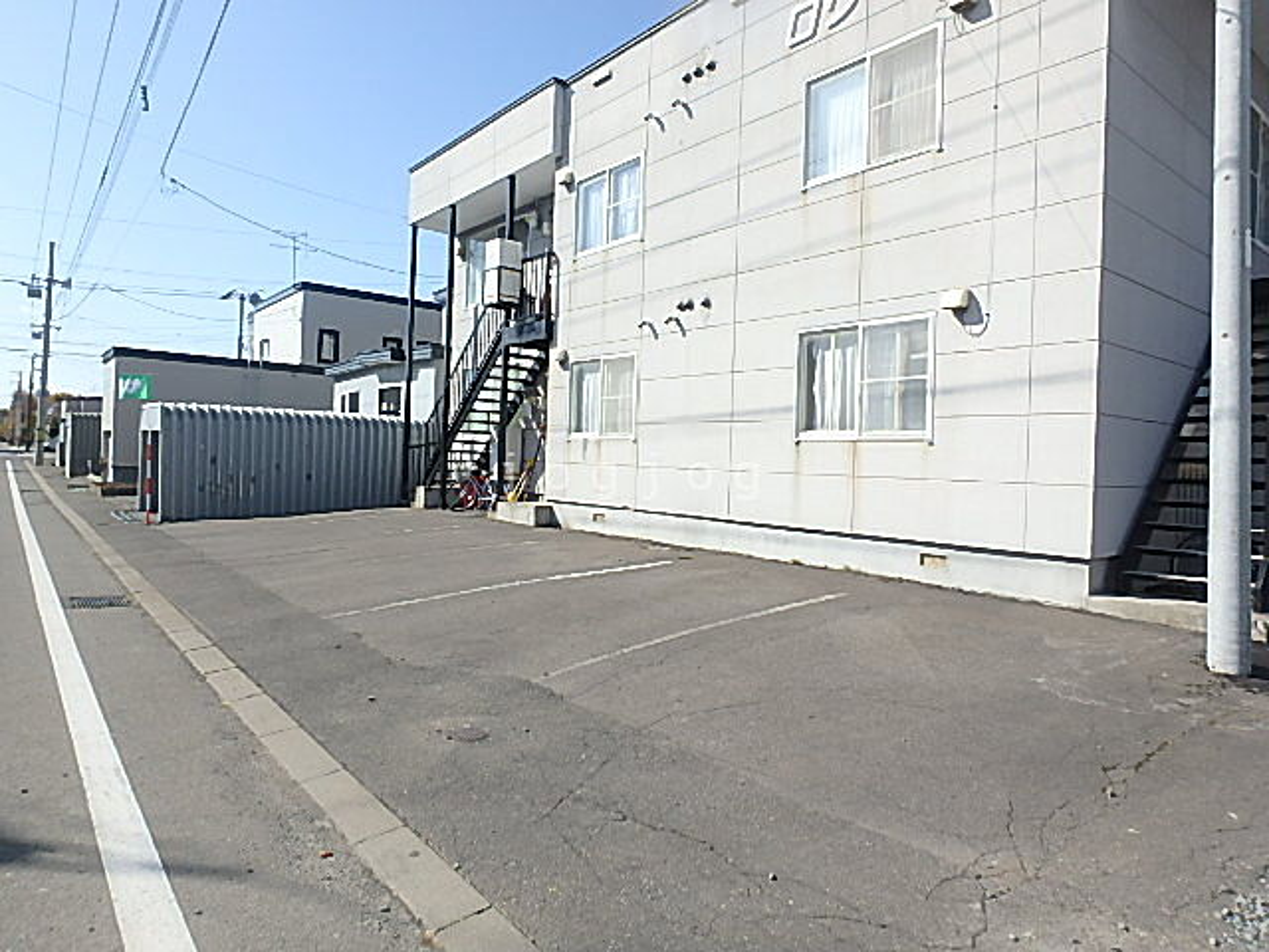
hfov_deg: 79.0
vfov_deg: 63.4
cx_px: 634
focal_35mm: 21
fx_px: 770
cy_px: 476
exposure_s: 1/1000
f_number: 3.5
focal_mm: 3.7
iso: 125
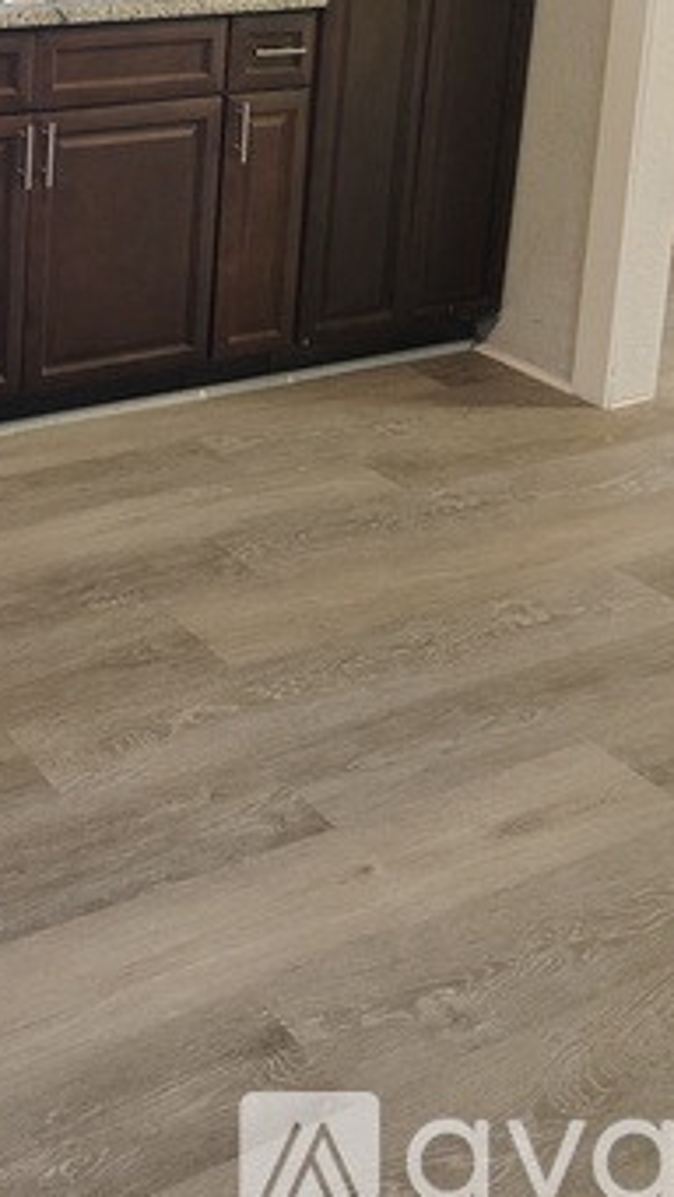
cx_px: -70
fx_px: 1619
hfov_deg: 22.2
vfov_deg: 37.3
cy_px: 67
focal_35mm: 51
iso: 1916
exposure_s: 1/60
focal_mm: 5.56
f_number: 1.8
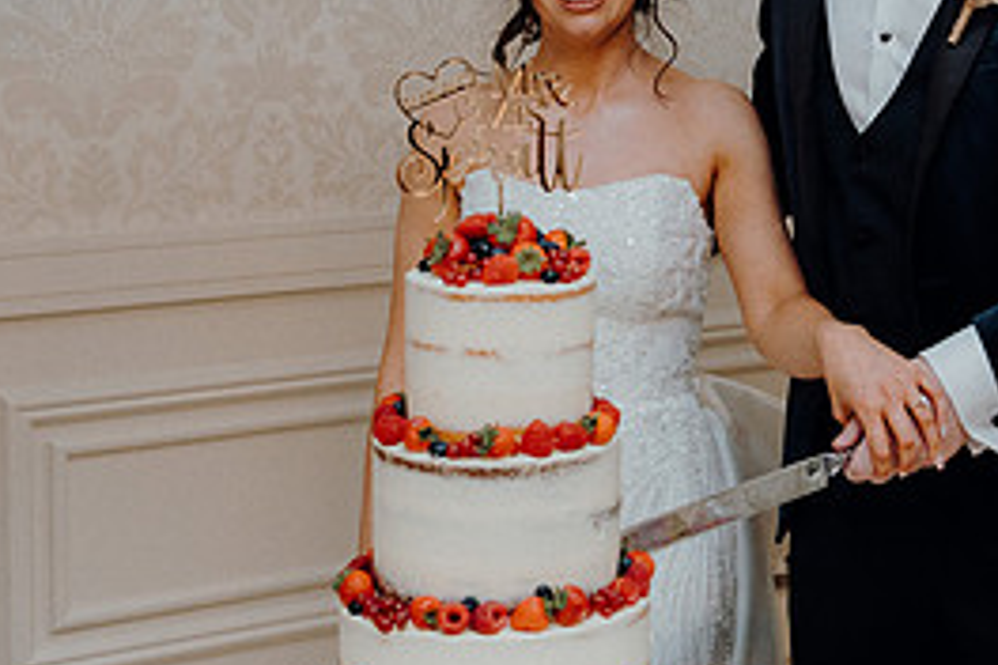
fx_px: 2439
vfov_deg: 15.3
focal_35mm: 88
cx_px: 745
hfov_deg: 22.9
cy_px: 59
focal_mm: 40
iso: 2500
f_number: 3.5
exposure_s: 1/160
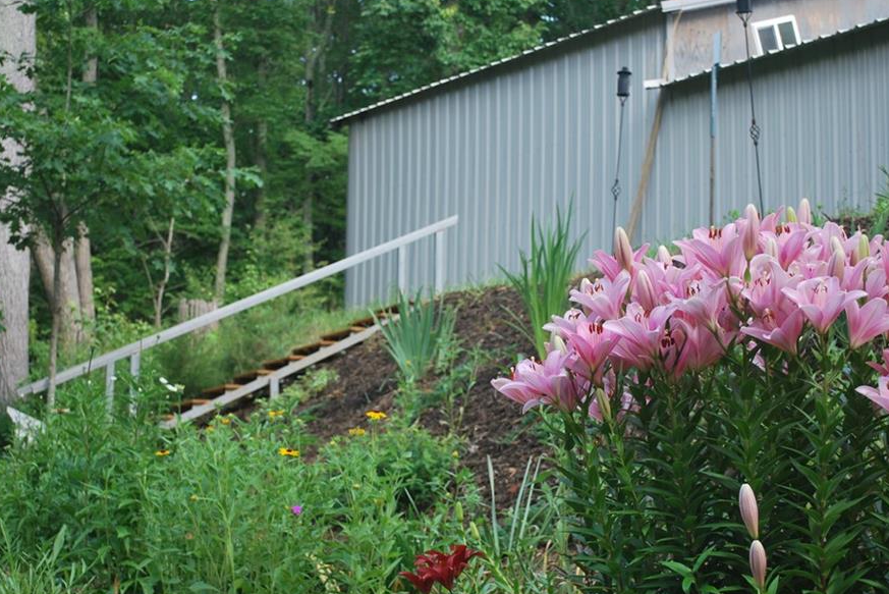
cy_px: 317
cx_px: 446
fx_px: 1522
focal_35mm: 62
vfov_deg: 22.1
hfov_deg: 32.6
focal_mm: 35
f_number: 5.6
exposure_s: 1/125
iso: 200
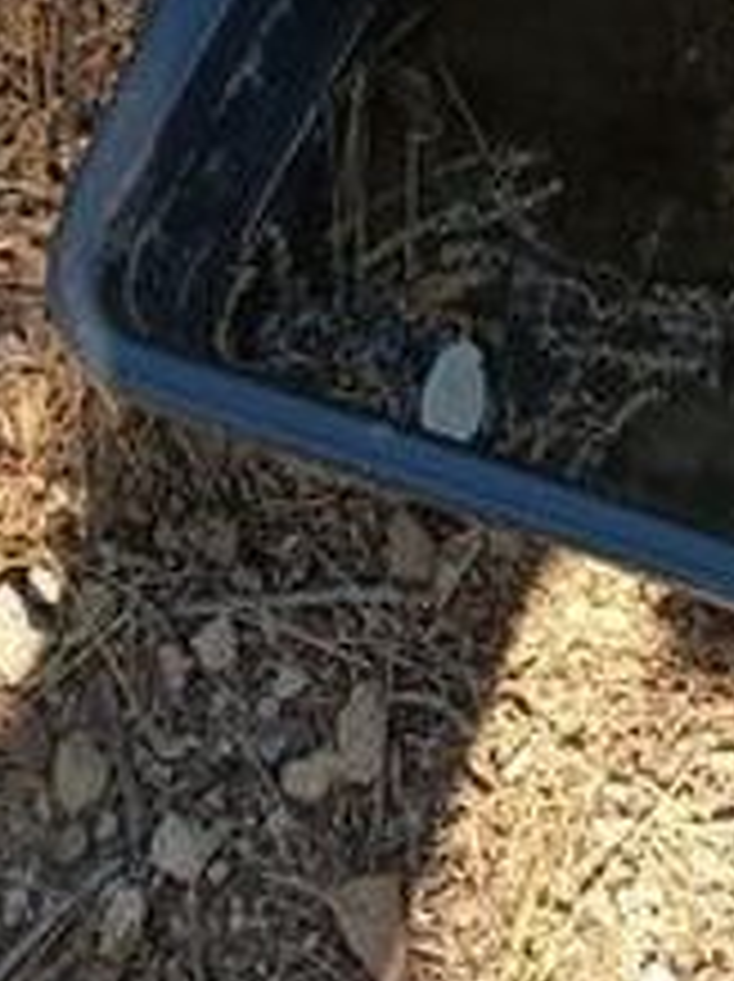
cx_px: 1144
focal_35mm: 147
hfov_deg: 9.7
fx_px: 4164
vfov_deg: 10.2
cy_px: -1870
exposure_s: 1/100
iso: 156
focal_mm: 5.24
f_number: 1.7
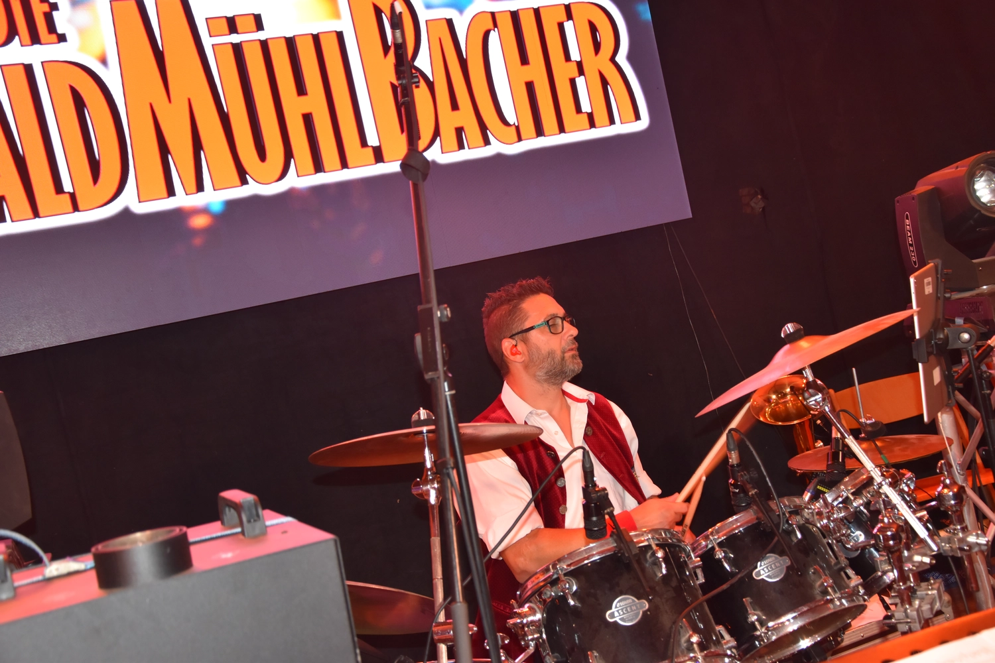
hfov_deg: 43.6
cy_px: 332
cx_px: 498
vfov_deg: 29.9
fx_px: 1244
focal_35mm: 45
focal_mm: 30
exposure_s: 1/60
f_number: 4.2
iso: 800
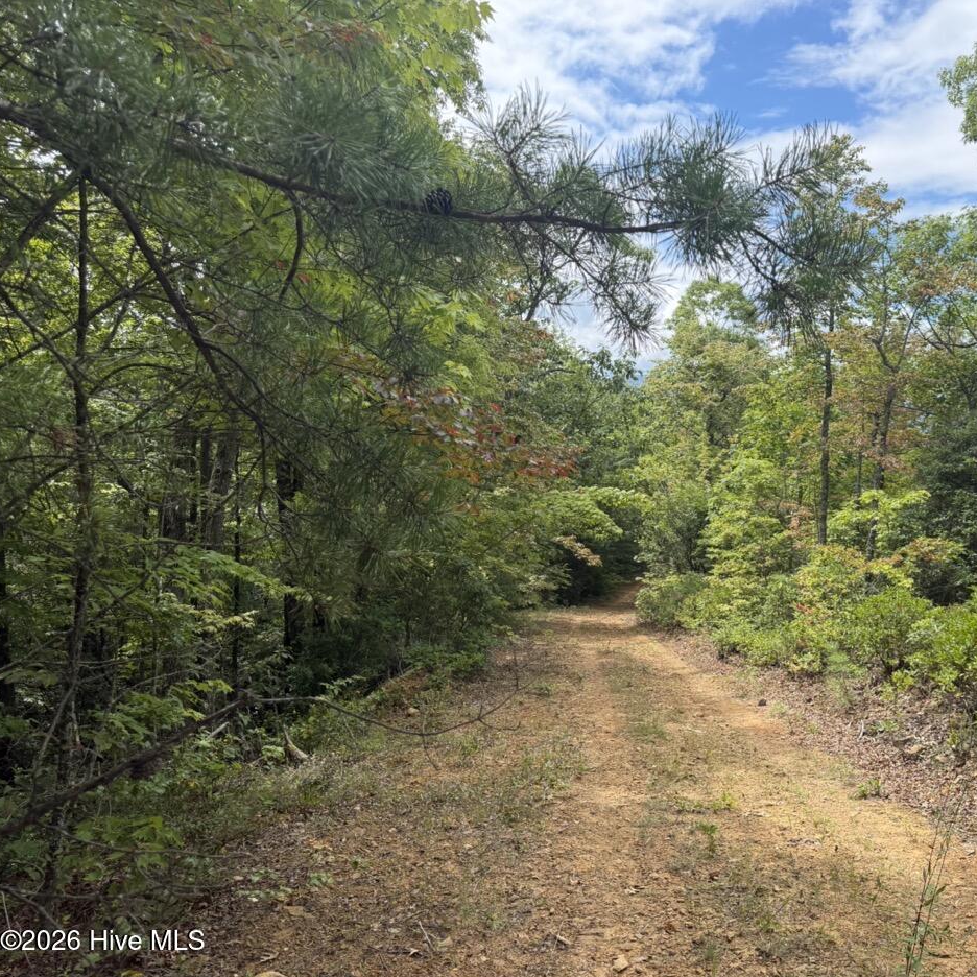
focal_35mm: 29
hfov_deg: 54.3
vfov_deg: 55.6
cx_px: 663
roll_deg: -2.6
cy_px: 483
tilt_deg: -4.8
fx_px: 926
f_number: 1.78
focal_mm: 6.76
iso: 100
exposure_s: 1/2801
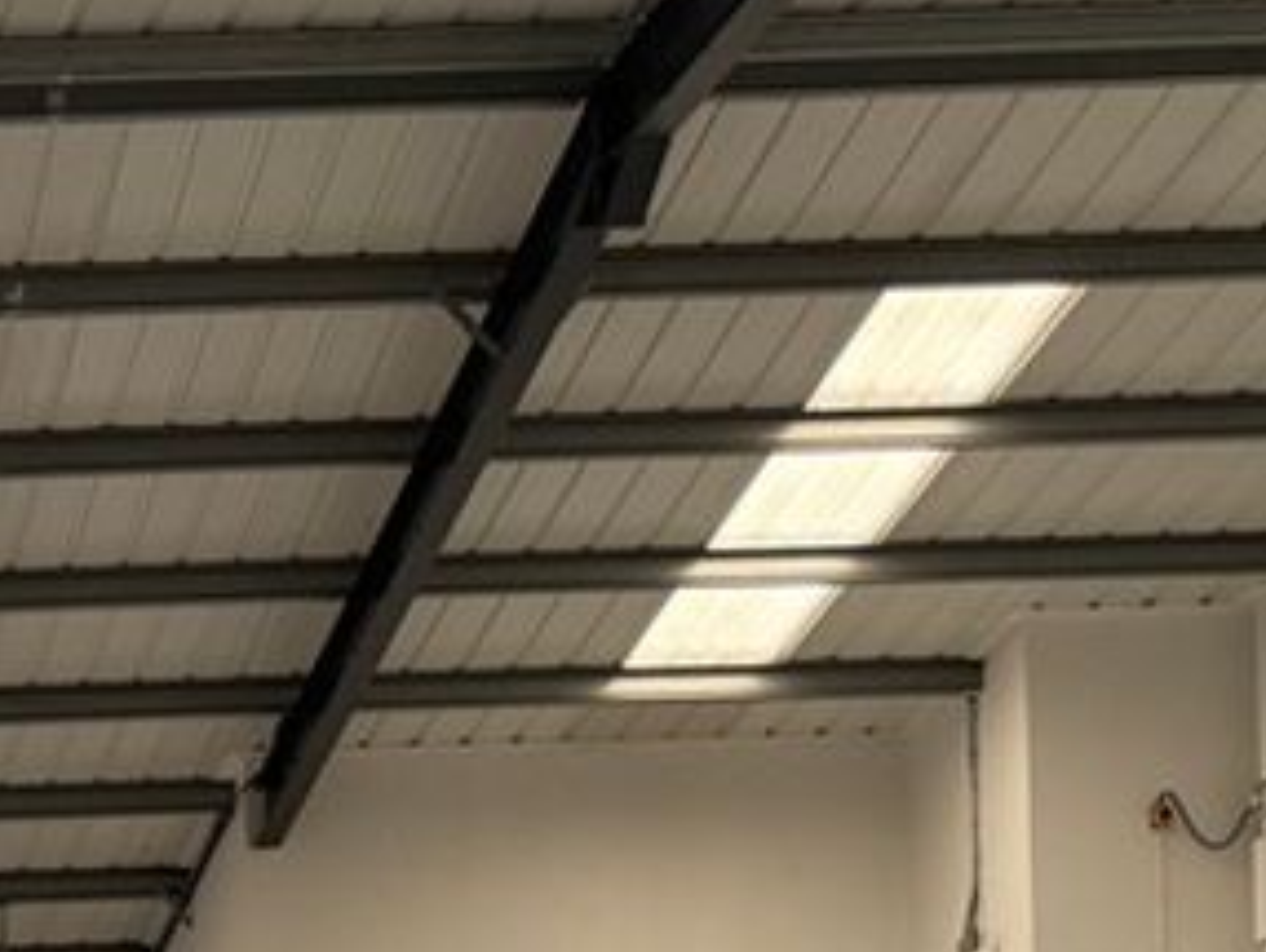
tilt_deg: +2.3
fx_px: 3404
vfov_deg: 14.4
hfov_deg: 19.1
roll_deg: +0.7
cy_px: 1610
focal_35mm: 93
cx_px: -496
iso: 100
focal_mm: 6.76
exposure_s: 1/278
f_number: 1.78
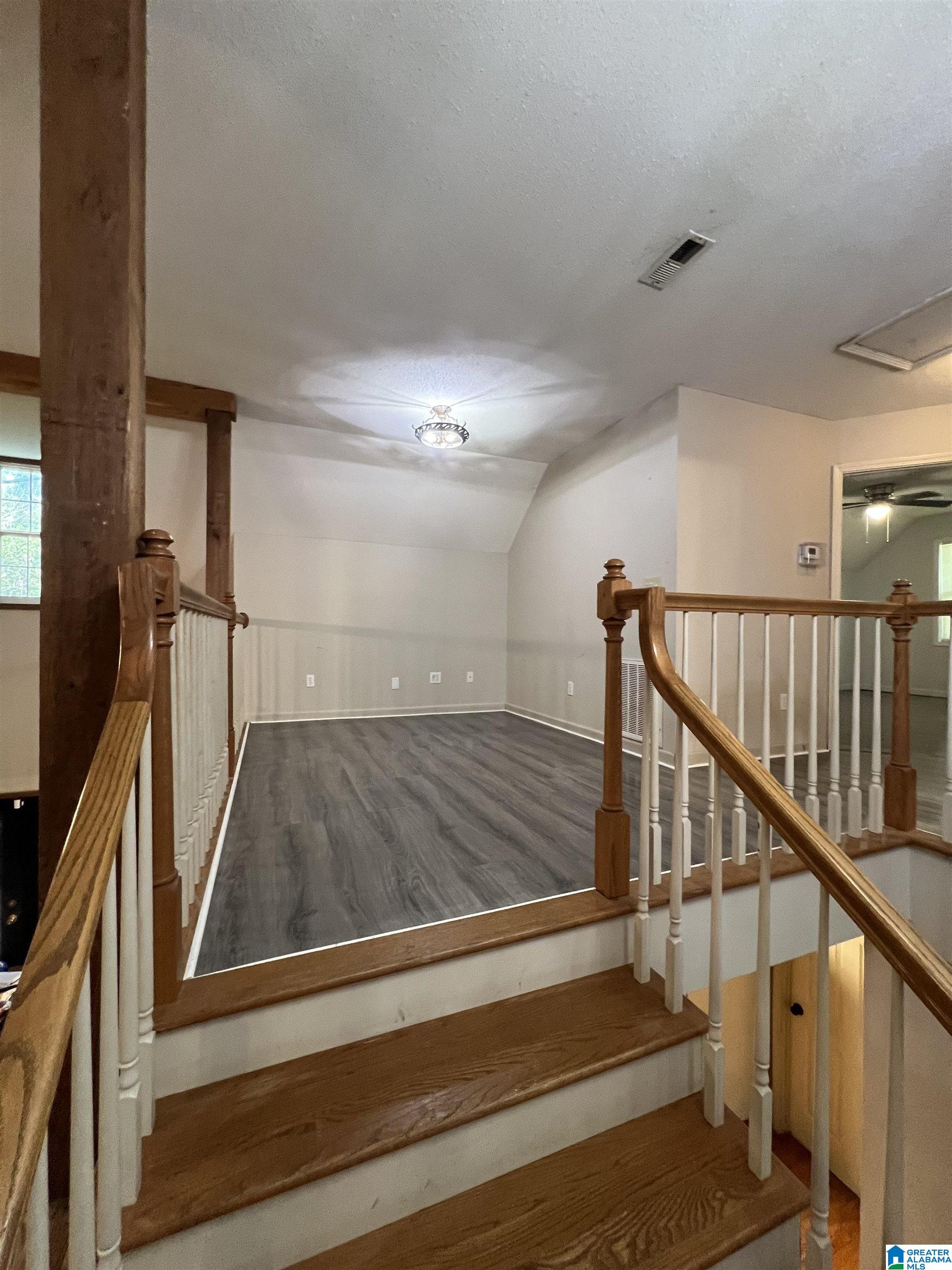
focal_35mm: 13
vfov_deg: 106.2
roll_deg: -0.9
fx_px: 477
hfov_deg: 89.9
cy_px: 635
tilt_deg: +0.2
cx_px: 476
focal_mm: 1.57
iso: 320
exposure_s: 1/60
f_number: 1.8
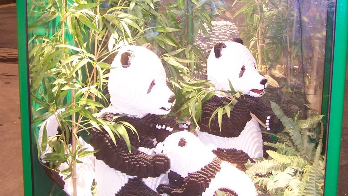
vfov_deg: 21.2
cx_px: 175
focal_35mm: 56
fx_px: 517
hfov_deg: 37.2
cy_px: 34
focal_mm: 6.3
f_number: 2.8
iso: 140
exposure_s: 1/6
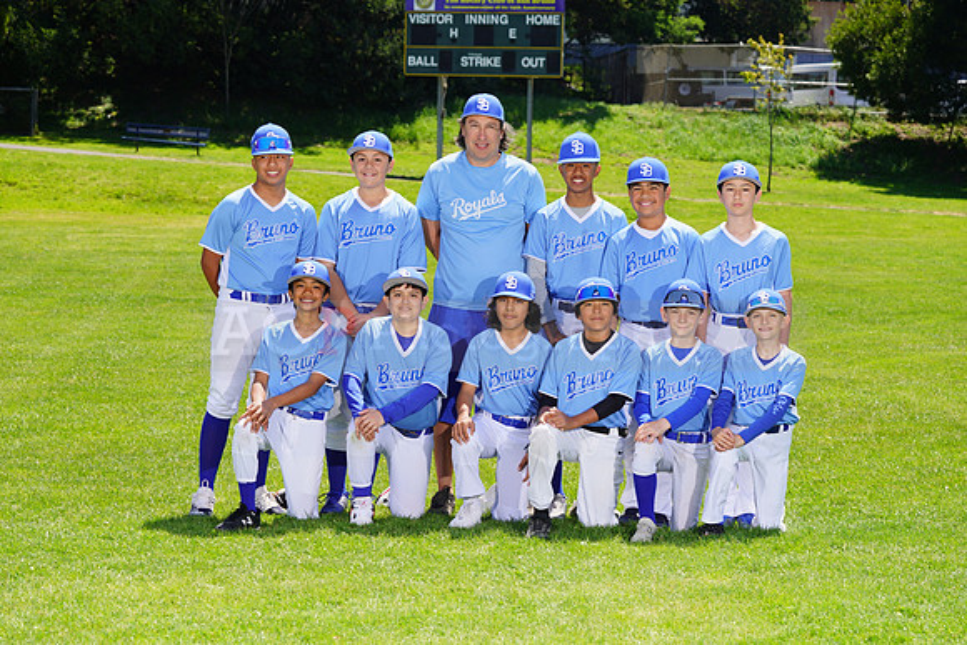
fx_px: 2687
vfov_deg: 13.7
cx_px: 484
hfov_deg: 20.4
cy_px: 322
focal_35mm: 100
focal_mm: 100
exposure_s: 1/250
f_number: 8
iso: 100
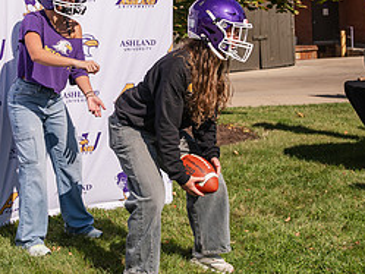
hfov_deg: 22.9
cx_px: 130
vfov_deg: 17.3
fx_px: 897
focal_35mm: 85
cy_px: 84
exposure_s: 1/1250
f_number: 3.5
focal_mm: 38
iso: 64
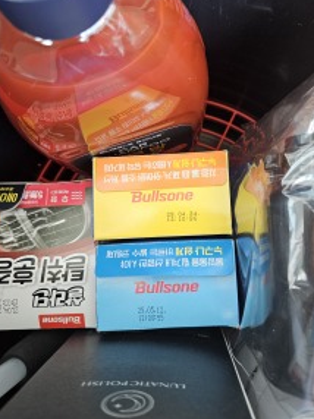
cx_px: 186
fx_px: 351
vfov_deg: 61.6
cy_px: 196
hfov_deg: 47.9
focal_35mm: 29
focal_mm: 5.4
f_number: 1.8
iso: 320
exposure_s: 1/120
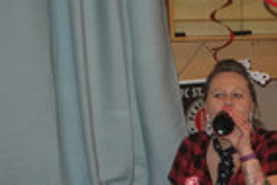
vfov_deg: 14.4
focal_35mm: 95
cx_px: 376
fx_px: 732
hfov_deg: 19.5
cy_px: 133
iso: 800
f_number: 5.6
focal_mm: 18
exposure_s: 1/15
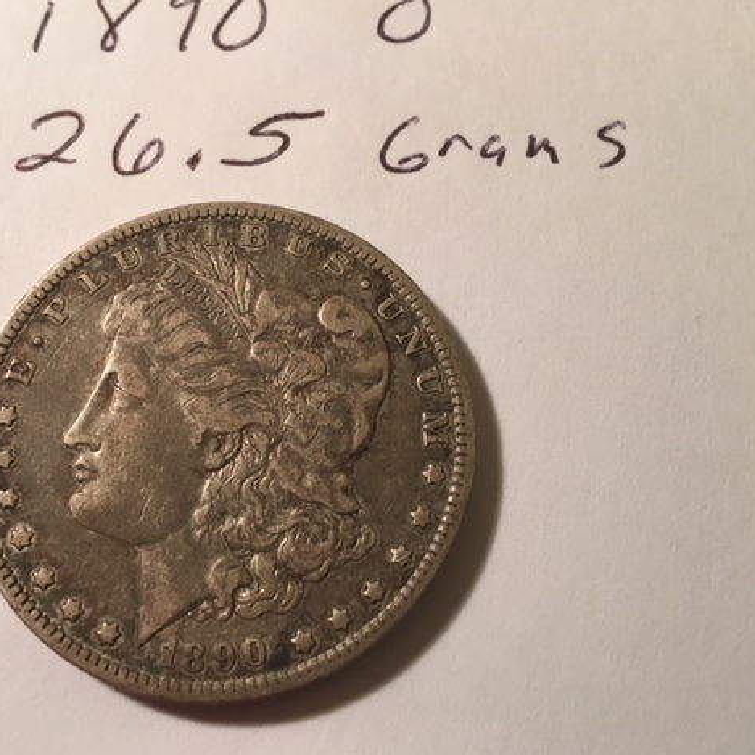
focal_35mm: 35
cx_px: 357
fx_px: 864
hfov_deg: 47.2
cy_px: 385
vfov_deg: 47.2
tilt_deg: -73.0
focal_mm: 4.15
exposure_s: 1/15
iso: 32
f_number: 2.2
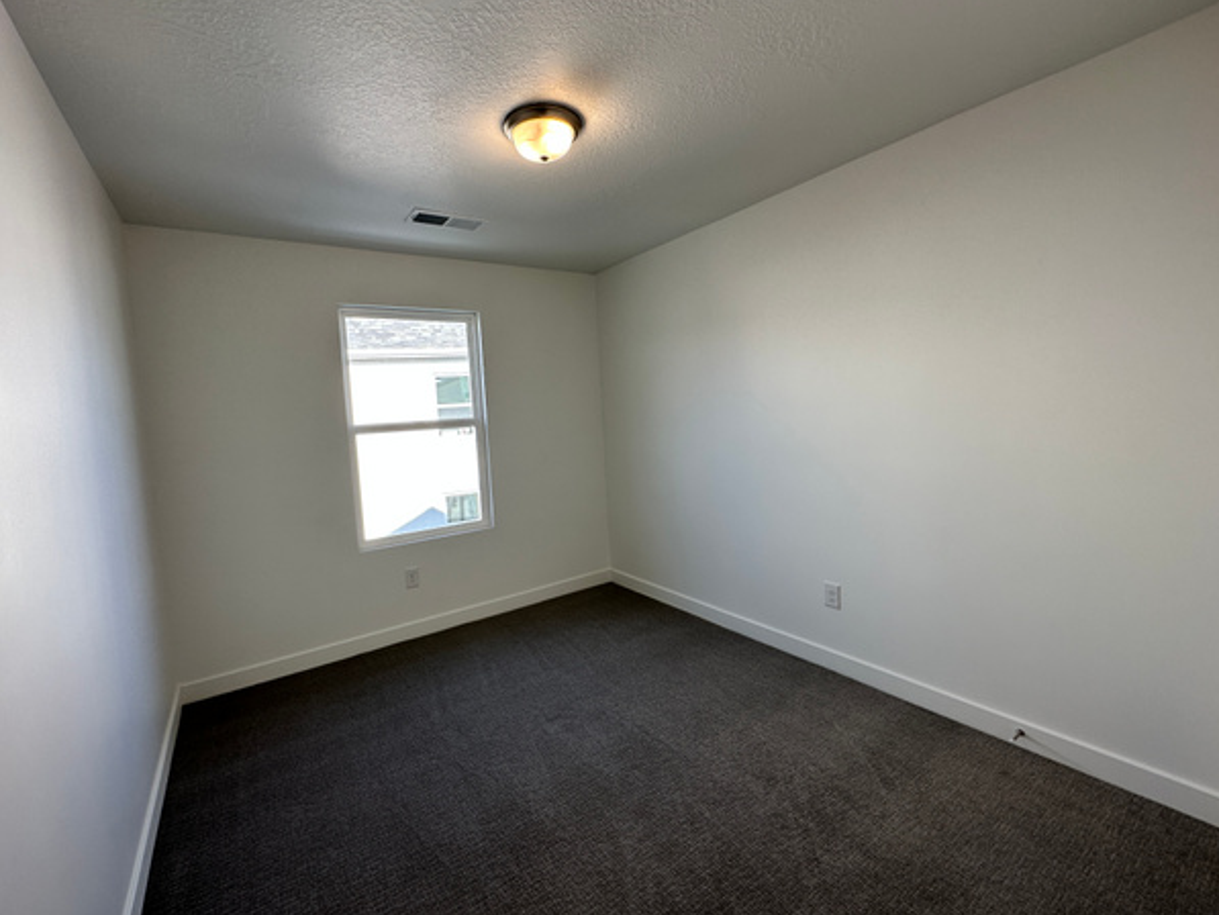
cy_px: 447
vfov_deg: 81.8
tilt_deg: -4.6
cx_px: 588
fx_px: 528
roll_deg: +3.1
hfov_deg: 98.1
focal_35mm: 15
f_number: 2.2
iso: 40
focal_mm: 2.22
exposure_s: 1/130
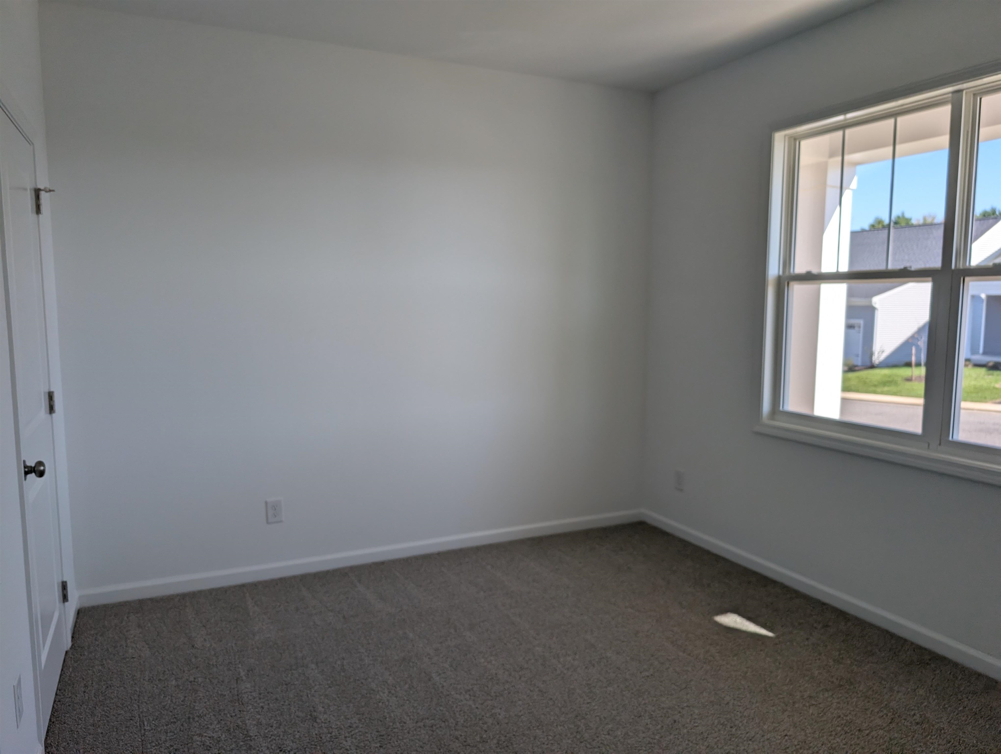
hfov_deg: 71.5
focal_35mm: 24
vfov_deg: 56.9
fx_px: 695
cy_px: 377
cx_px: 500
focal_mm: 6.9
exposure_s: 1/318
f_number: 1.68
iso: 24
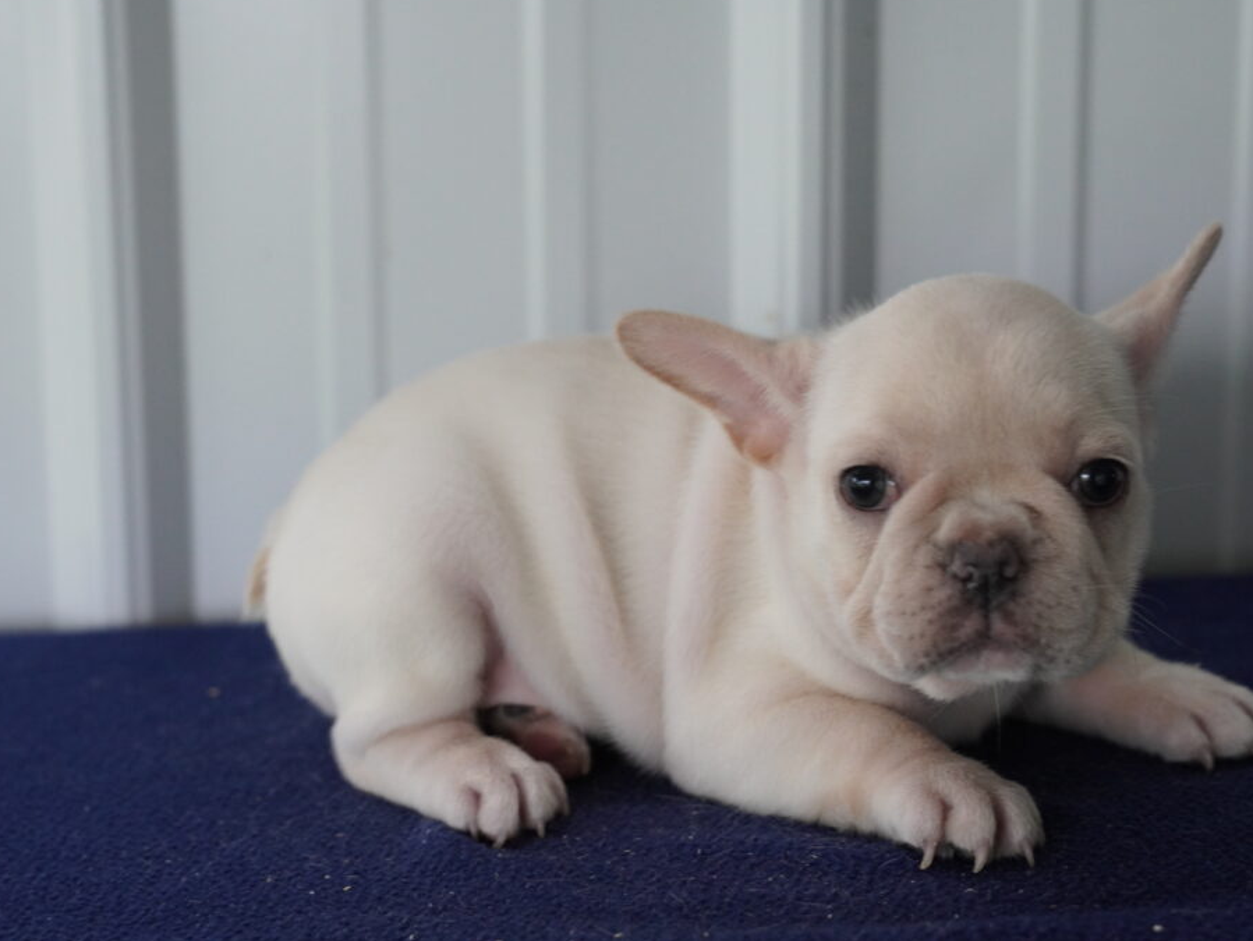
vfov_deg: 21.3
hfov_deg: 28.1
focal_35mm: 69
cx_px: 677
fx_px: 2499
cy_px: 467
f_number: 4
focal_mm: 42
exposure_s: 1/160
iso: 1600
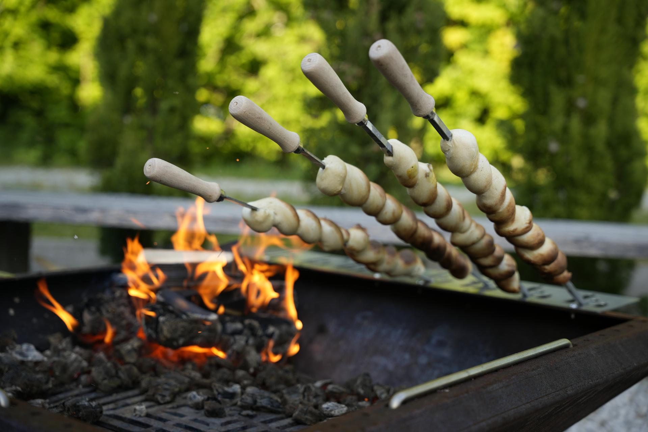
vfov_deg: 26.8
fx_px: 907
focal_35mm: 50
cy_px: 216
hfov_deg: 39.3
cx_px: 324
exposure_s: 1/250
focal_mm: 50.4
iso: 100
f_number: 3.2
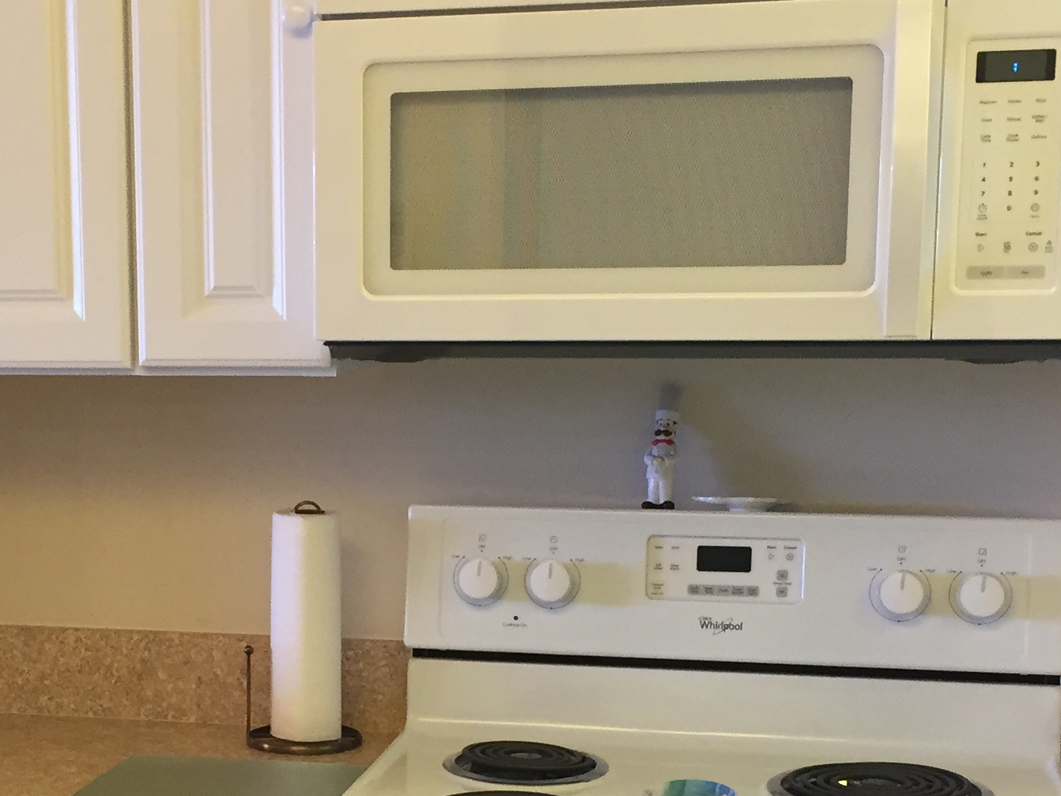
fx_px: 2176
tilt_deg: -8.9
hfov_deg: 27.0
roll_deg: +0.2
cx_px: 259
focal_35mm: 71
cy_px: 624
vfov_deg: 20.5
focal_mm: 4.15
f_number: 2.2
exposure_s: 1/30
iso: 100
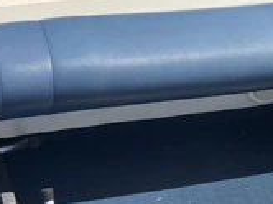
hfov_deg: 27.4
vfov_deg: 20.2
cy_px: -10
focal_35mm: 70
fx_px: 551
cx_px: 67
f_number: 1.8
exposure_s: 1/1912
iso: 25
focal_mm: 3
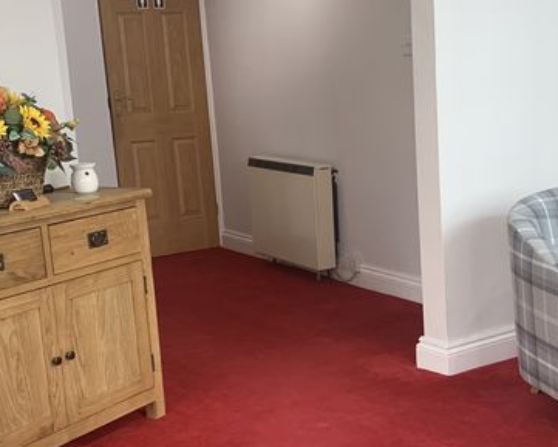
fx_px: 991
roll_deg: +2.0
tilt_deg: -14.6
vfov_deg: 25.2
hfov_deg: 31.2
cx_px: 379
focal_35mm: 60
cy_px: 311
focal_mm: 4.25
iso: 100
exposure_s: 1/96
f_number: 1.8
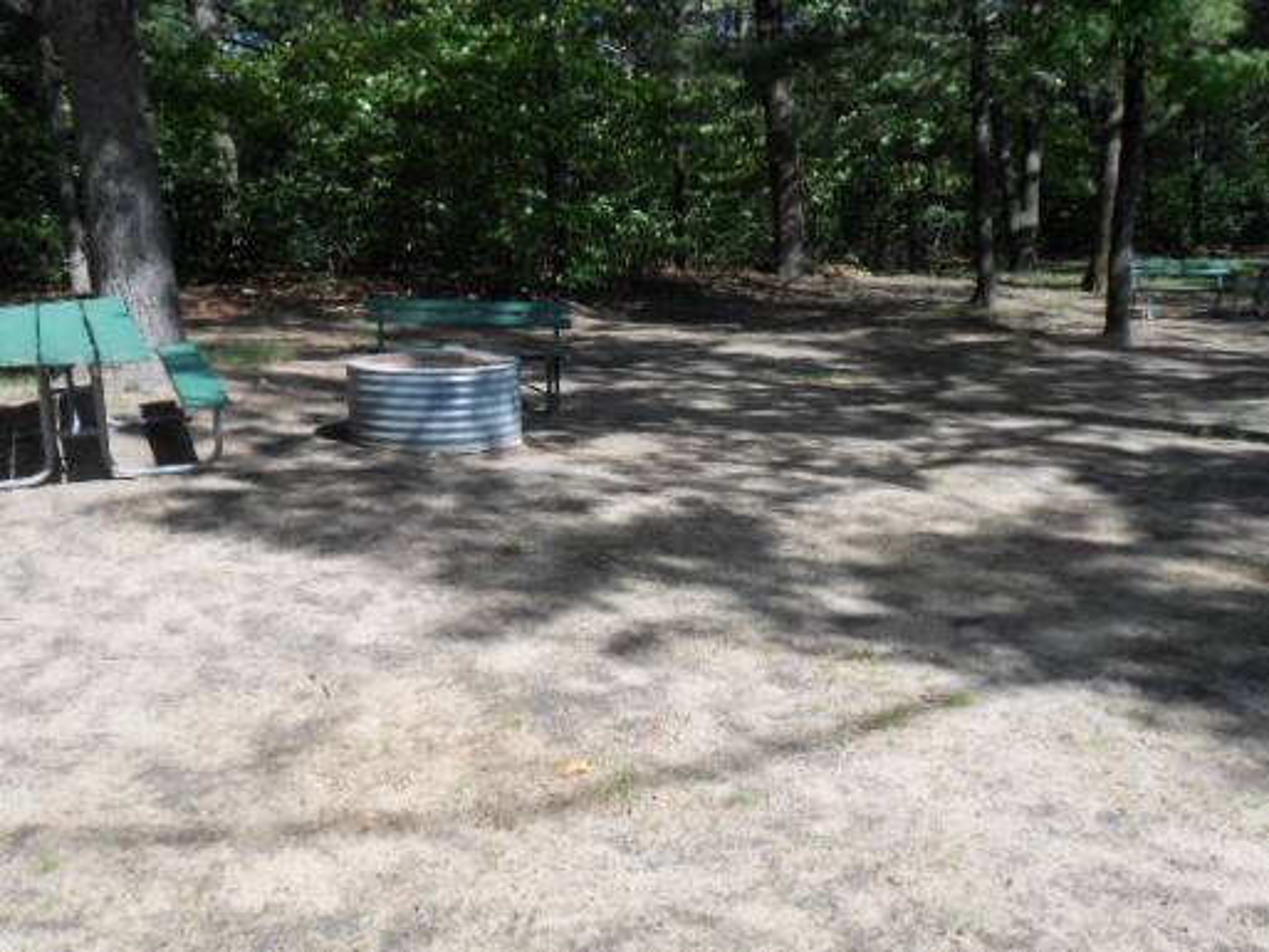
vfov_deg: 41.8
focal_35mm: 34
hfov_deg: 53.9
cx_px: 634
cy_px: 476
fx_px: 1247
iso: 80
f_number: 3.9
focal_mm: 6
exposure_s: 1/400
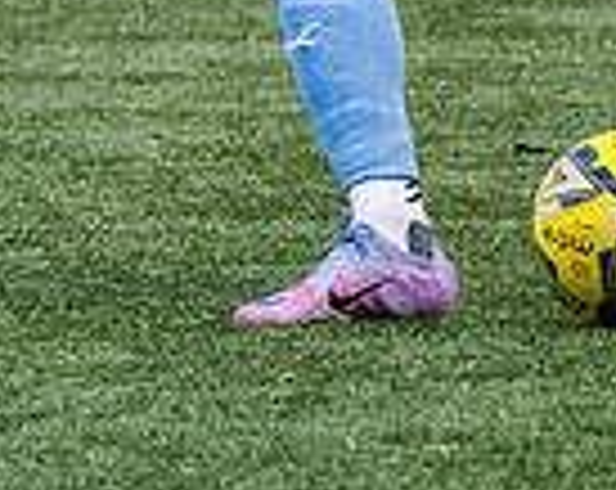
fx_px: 18465
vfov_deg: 1.5
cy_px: 364
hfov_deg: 1.9
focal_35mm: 1015
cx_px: 1005
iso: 4000
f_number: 2.8
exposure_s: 1/1250
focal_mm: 76
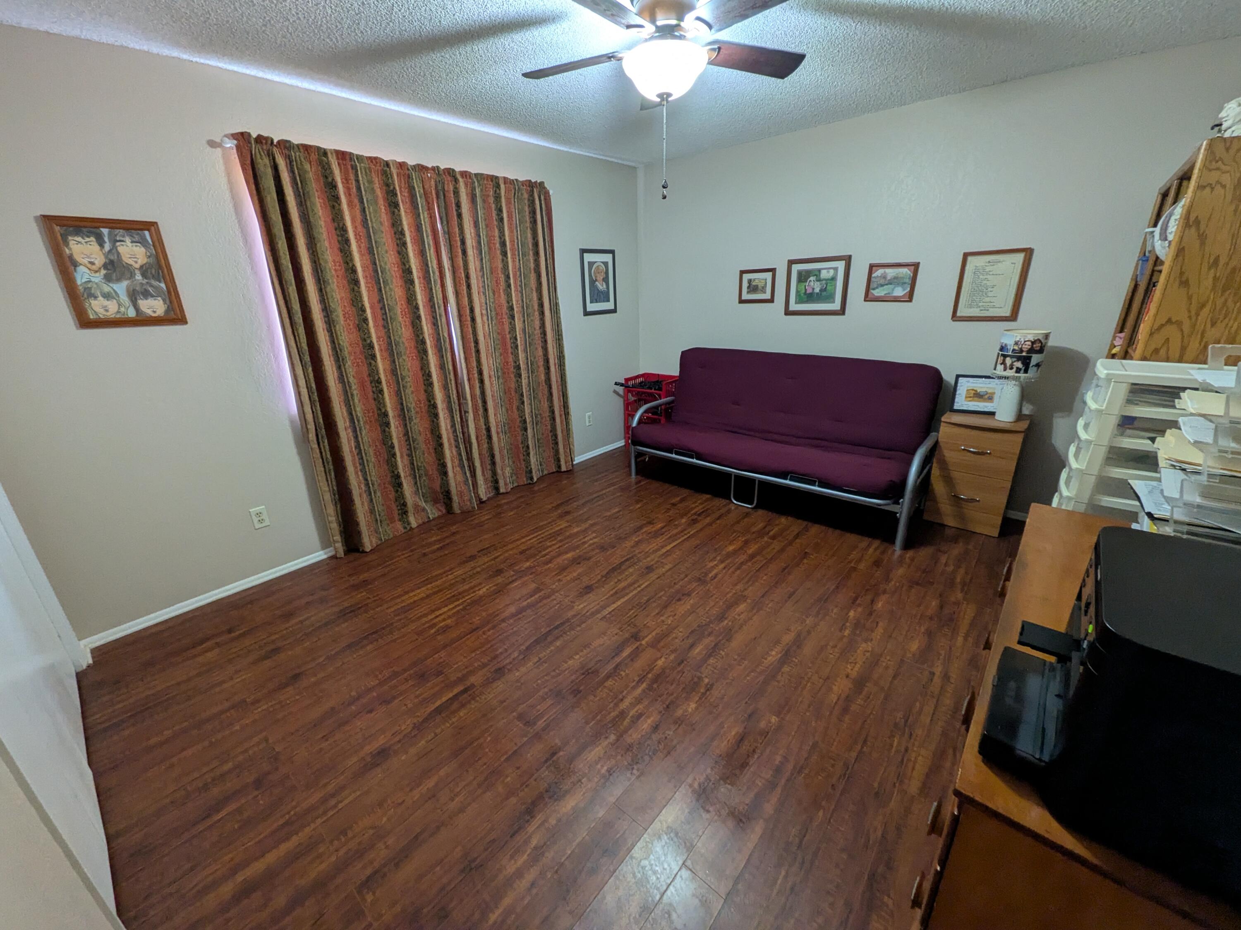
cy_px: 465
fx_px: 502
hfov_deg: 102.1
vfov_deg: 85.7
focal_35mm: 14
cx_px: 620
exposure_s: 1/23.9
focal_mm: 1.85
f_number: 2.2
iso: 217
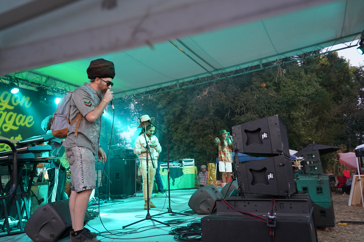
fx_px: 324
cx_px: 182
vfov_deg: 41.1
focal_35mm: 32
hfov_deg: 58.7
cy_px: 121
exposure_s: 1/160
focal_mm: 32
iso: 3200
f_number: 4
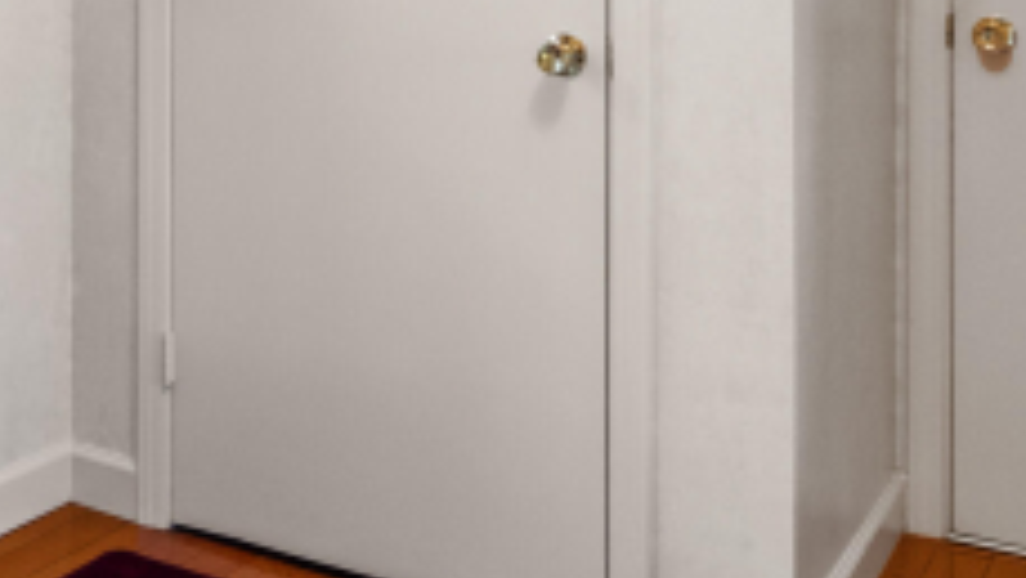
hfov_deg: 32.9
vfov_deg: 20.0
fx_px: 1544
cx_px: -63
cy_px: -108
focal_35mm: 57
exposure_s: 1/2
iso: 400
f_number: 8
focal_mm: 11
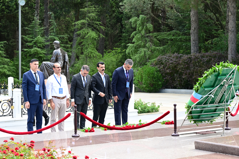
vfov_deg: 14.7
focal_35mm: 93
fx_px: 617
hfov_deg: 21.9
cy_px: 80
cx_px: 120
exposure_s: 1/250
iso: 250
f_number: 4
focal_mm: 62
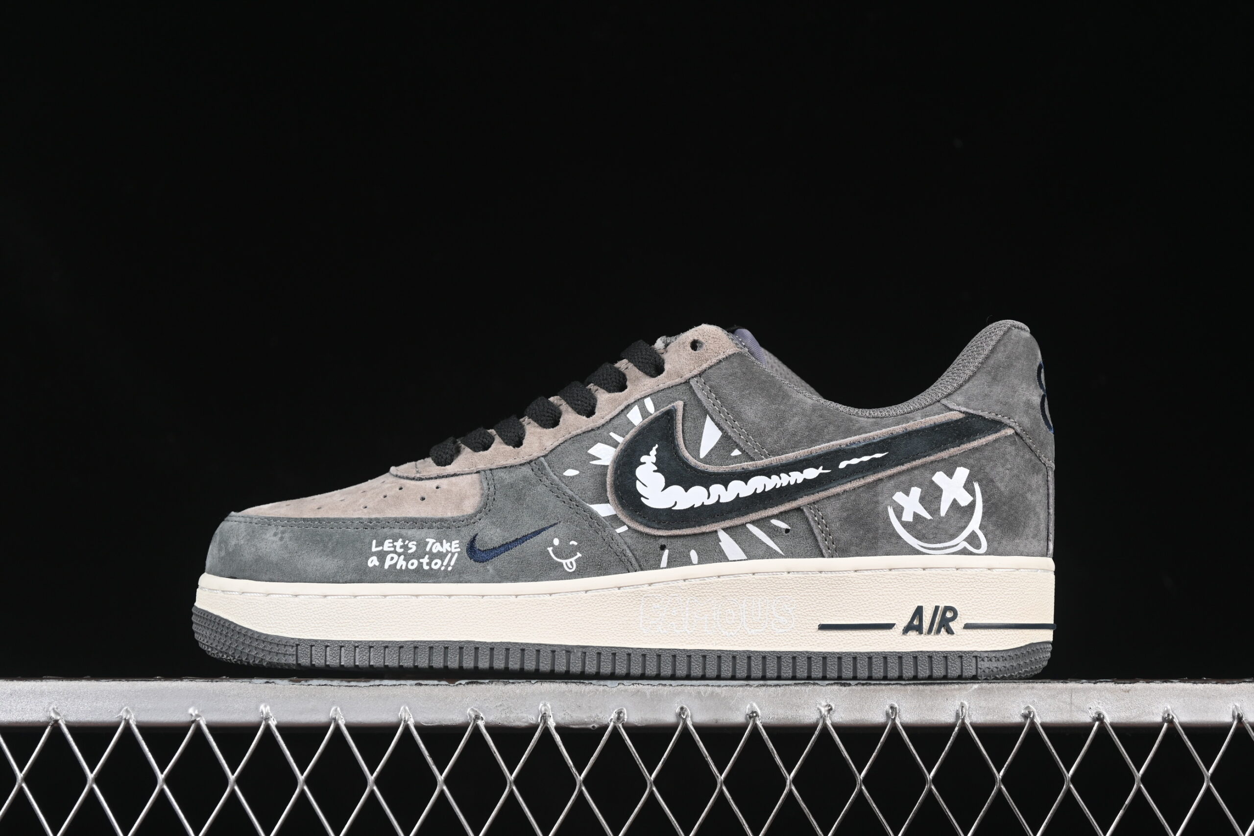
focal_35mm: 75
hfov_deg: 27.0
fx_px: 2612
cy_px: 418
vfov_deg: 18.2
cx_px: 627
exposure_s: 1/60
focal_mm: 50
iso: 160
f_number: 6.3
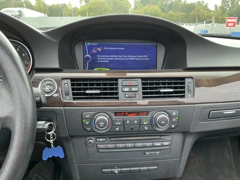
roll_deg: +0.6
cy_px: 90
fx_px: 194
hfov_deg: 63.4
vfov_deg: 49.7
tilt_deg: -18.6
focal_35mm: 28
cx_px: 120
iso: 64
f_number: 1.8
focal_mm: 3
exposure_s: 1/90
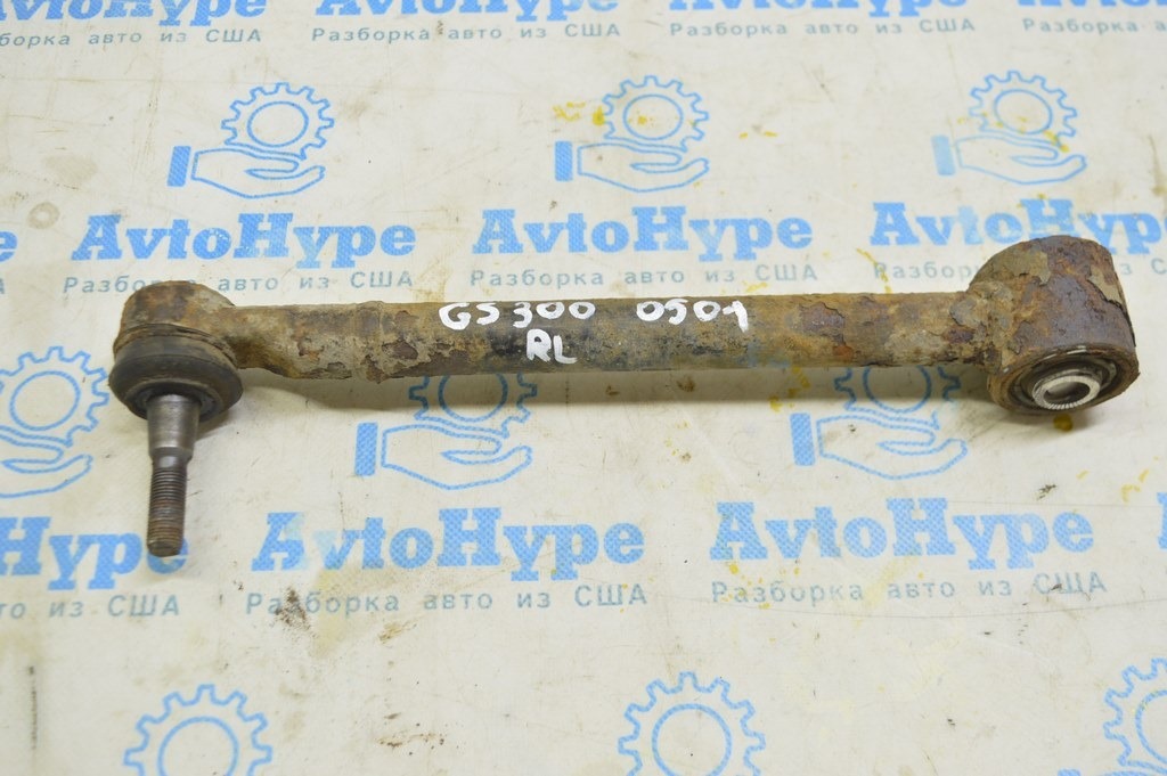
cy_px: 388
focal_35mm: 40
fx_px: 1312
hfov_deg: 48.0
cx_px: 584
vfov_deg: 33.0
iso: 400
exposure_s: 1/20
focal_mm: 27
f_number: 5.6
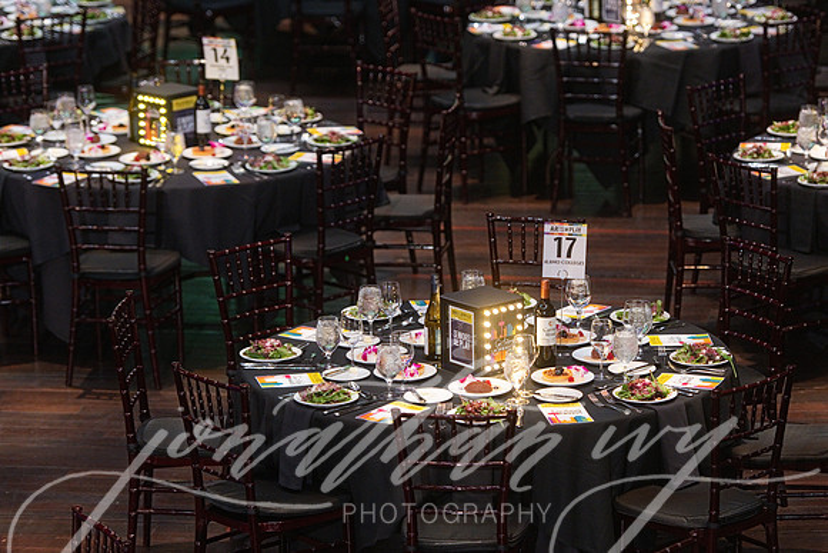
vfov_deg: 11.4
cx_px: 414
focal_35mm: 120
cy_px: 276
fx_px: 2761
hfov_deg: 17.1
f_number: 2.8
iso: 2000
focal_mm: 120
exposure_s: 1/60
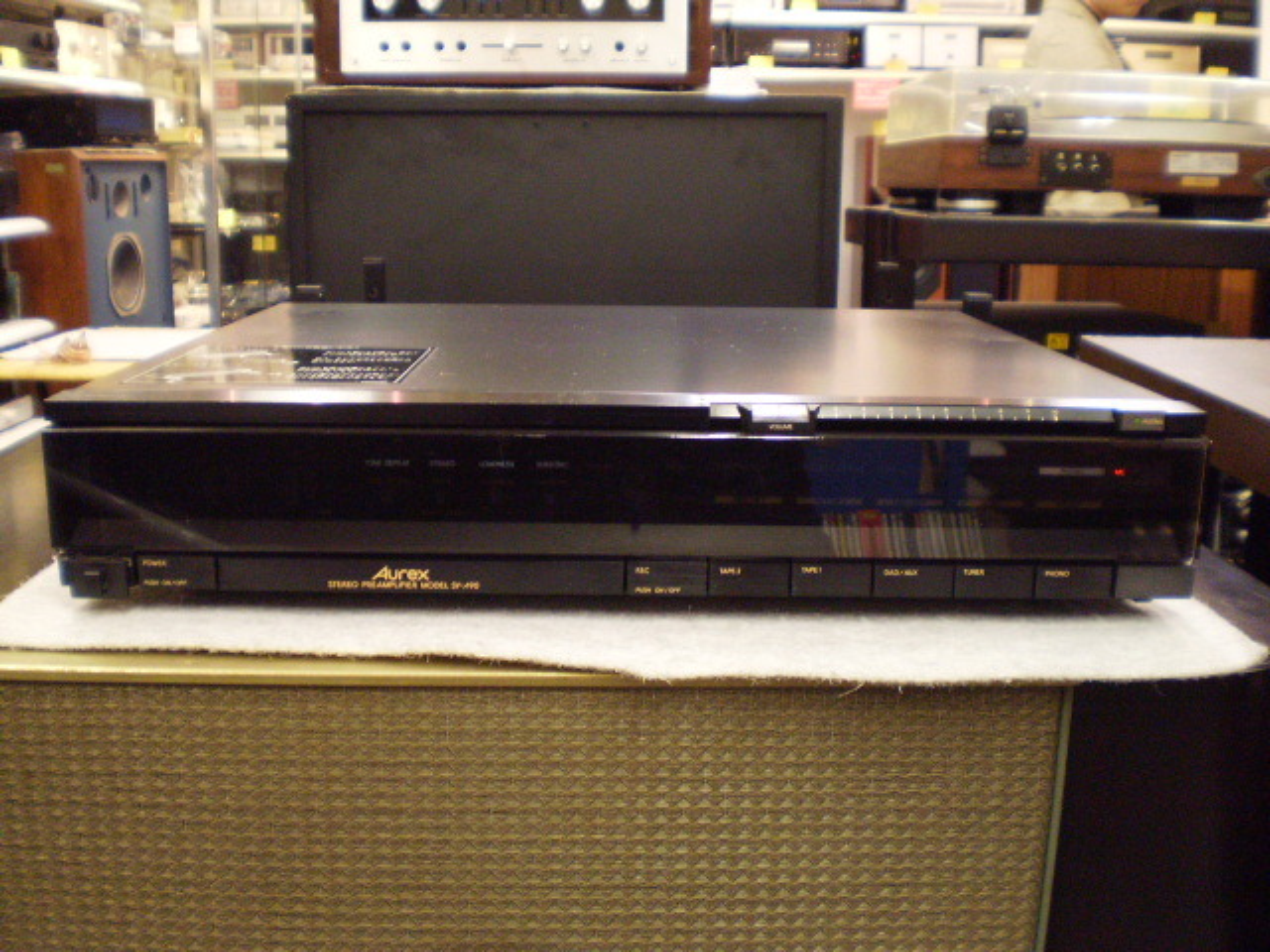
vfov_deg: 39.7
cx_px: 635
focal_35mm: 36
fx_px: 1321
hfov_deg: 51.4
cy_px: 476
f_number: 3.1
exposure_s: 1/20
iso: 400
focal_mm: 6.3
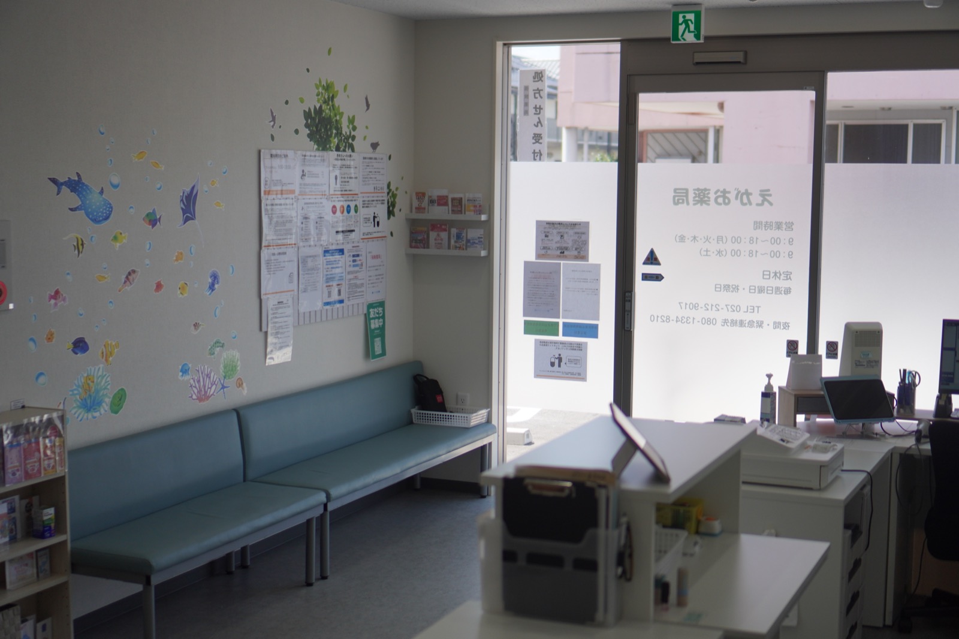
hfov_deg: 37.9
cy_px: 320
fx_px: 1398
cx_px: 480
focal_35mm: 52
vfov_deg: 25.7
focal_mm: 35
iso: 100
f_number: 1.8
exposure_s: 1/1600
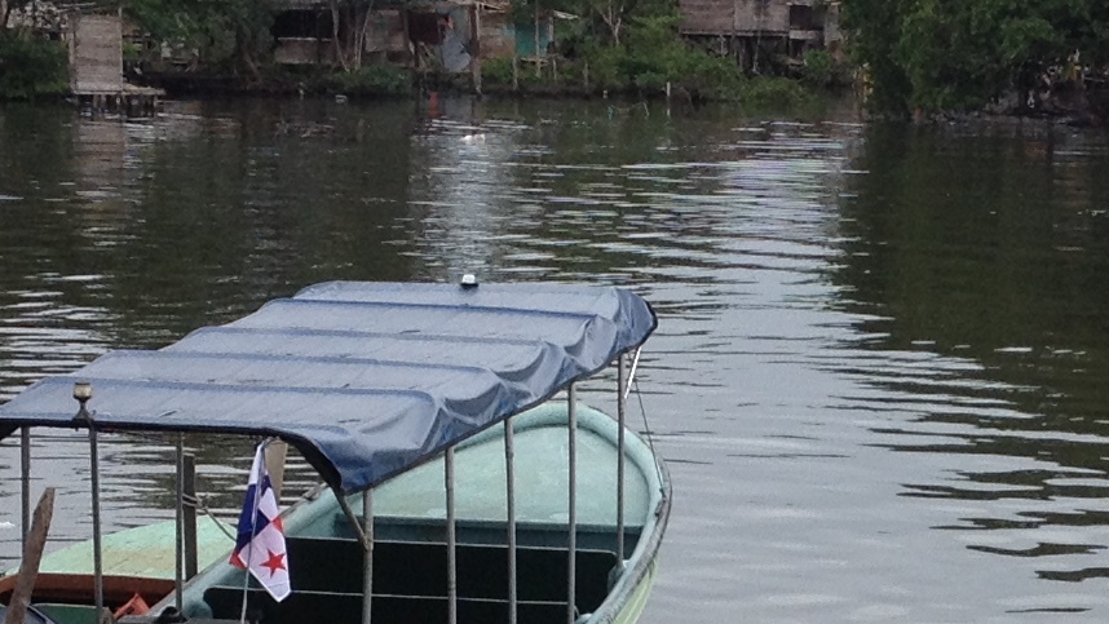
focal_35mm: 145
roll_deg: +0.0
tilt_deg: -12.7
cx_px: 1034
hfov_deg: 14.6
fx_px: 4265
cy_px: 696
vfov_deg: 8.3
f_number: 2.4
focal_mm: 4.28
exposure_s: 1/905
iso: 50
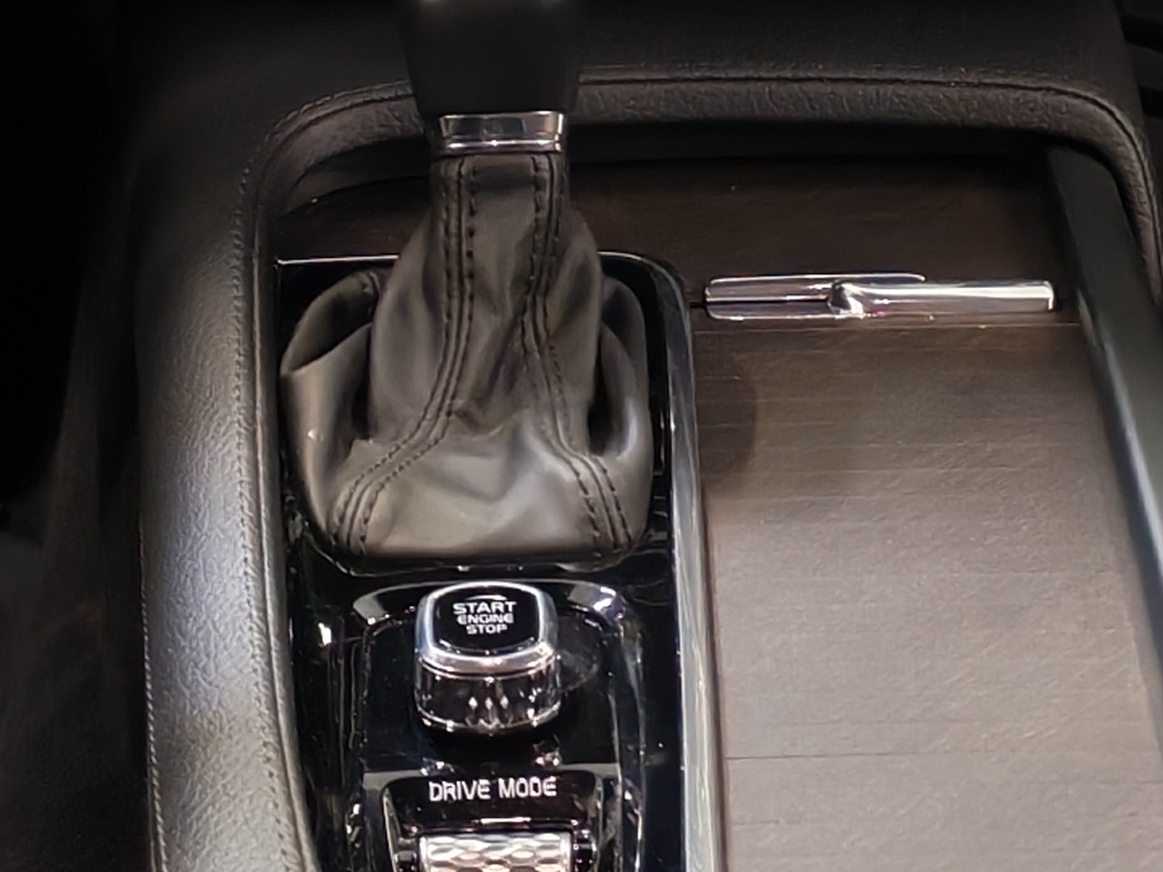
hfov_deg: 14.3
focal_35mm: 138
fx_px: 4635
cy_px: -124
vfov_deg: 10.6
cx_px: 512
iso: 800
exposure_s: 1/50
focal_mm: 6.12
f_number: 1.9
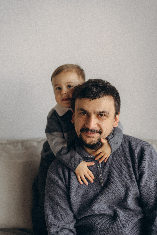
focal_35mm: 50
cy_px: 118
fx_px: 327
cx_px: 78
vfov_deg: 39.6
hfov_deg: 27.0
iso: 2000
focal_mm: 50
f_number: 1.8
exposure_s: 1/800
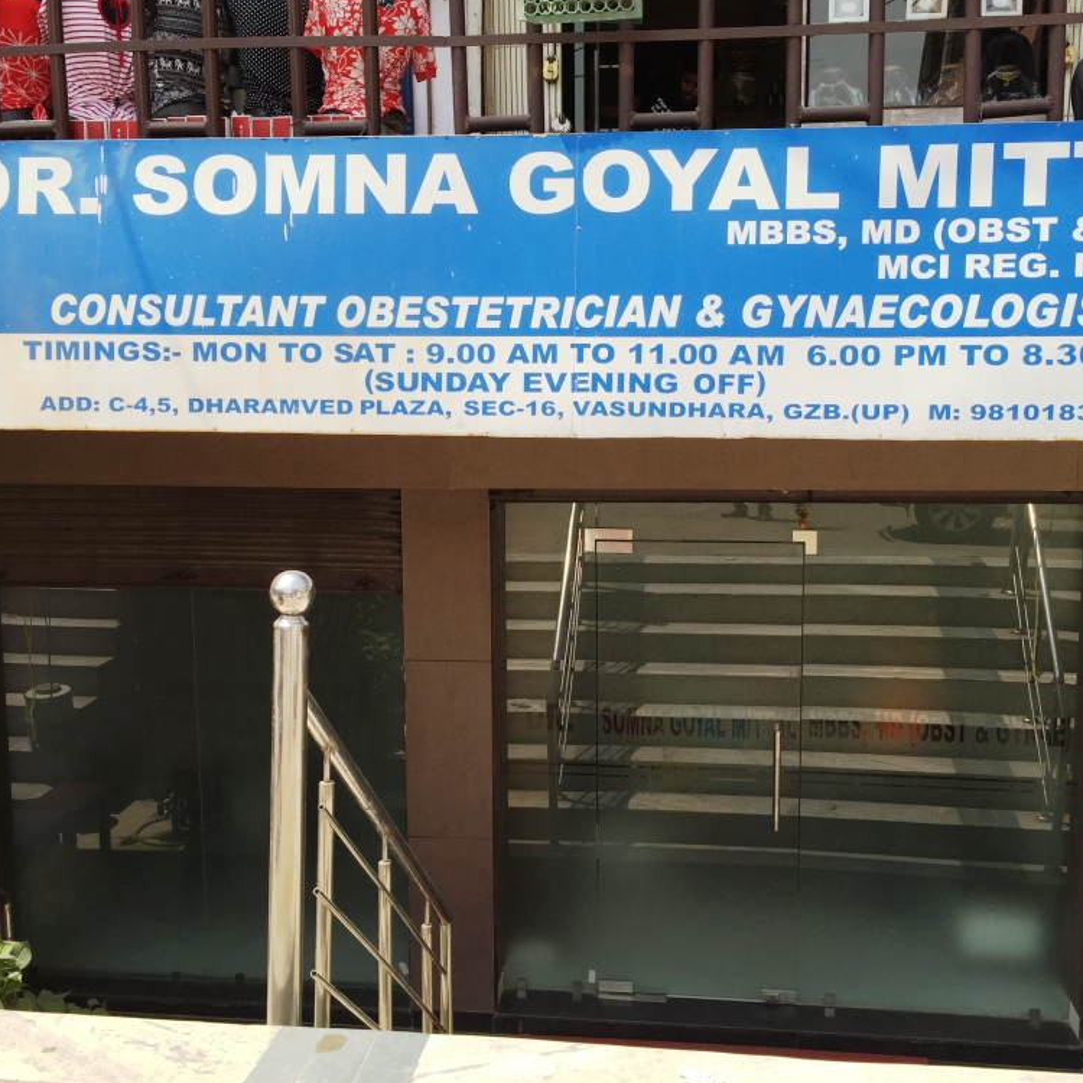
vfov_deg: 47.2
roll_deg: -0.4
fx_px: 1239
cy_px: 544
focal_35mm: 35
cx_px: 593
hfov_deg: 47.2
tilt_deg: -7.6
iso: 32
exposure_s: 1/1068
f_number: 2.2
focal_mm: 4.15
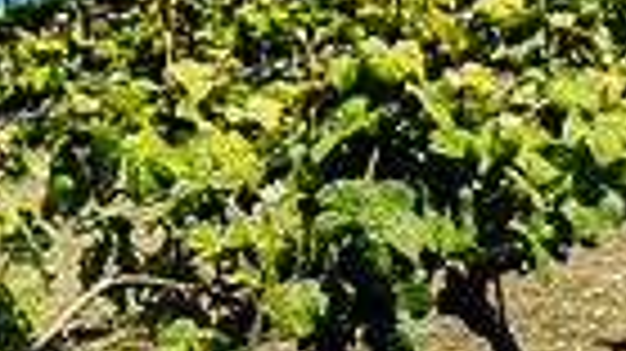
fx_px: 1742
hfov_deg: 19.8
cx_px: 5
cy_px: 74
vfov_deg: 11.5
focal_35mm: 105
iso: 64
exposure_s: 1/500
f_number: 5.6
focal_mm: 24
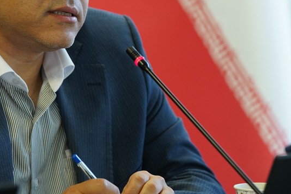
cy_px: 55
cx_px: 36
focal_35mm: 369
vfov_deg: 3.7
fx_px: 2983
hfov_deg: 5.6
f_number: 2.8
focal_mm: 165
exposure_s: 1/160
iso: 1000
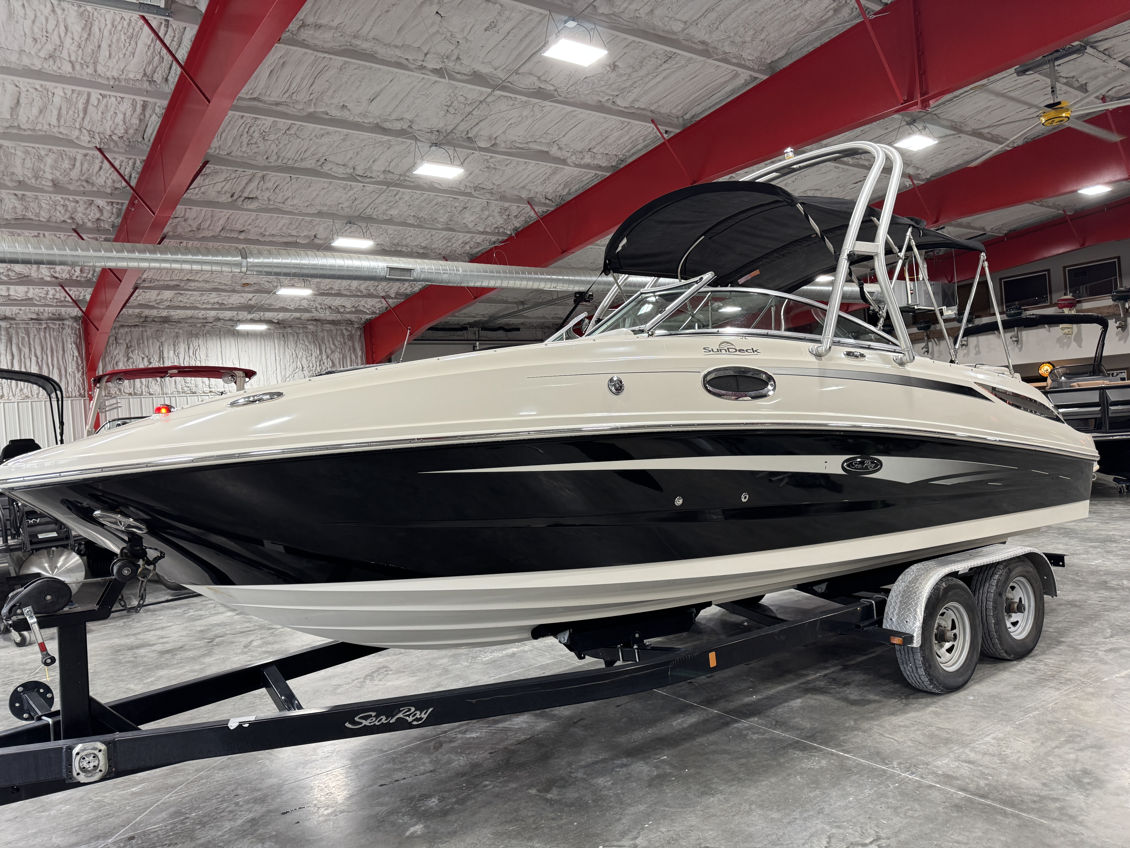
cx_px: 565
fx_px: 783
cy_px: 424
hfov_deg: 71.6
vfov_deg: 56.8
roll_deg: +4.1
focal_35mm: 24
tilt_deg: +0.6
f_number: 1.78
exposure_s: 1/101
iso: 200
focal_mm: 6.76
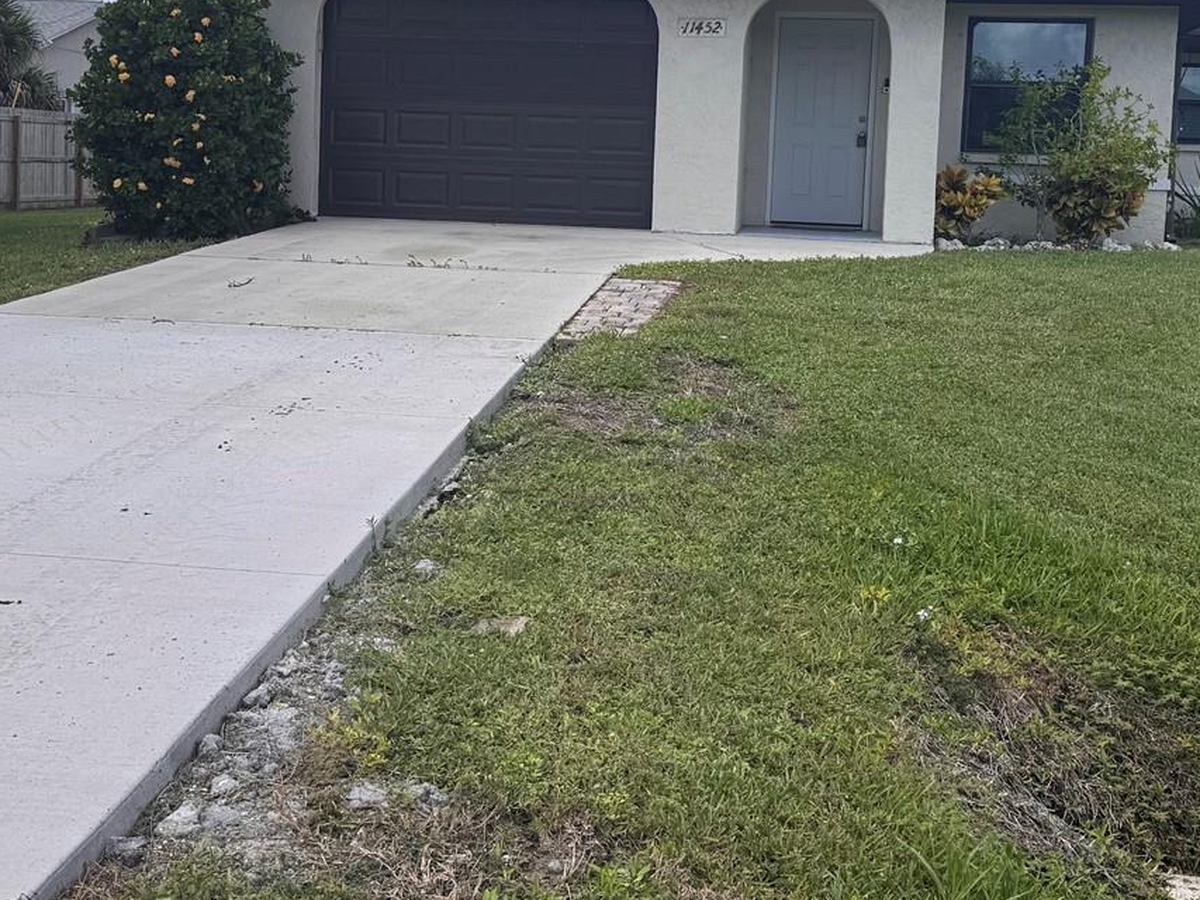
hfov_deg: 42.0
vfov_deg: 31.7
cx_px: 561
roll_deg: -2.7
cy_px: 240
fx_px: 1560
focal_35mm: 45
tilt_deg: -3.1
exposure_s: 1/4049
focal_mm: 6.76
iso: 80
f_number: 1.78
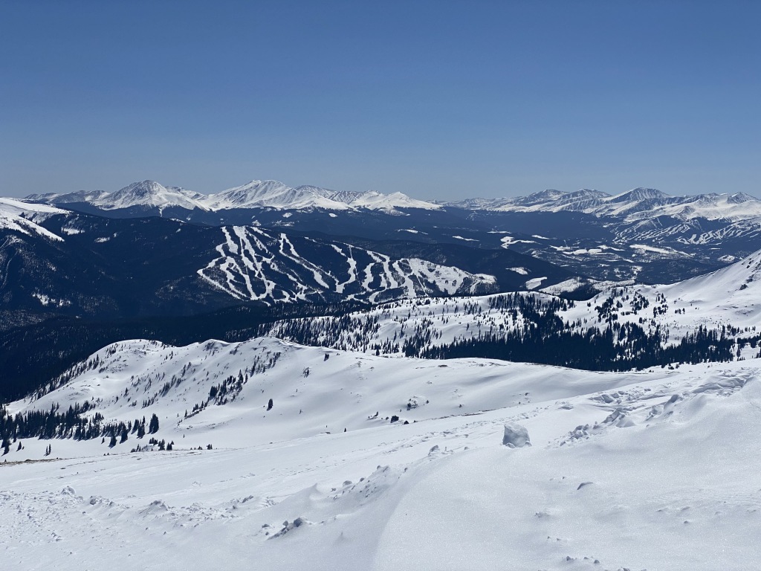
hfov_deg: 36.8
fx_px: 1143
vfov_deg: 28.0
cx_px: 380
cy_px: 286
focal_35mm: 52
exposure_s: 1/9524
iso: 25
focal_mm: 6
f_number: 2
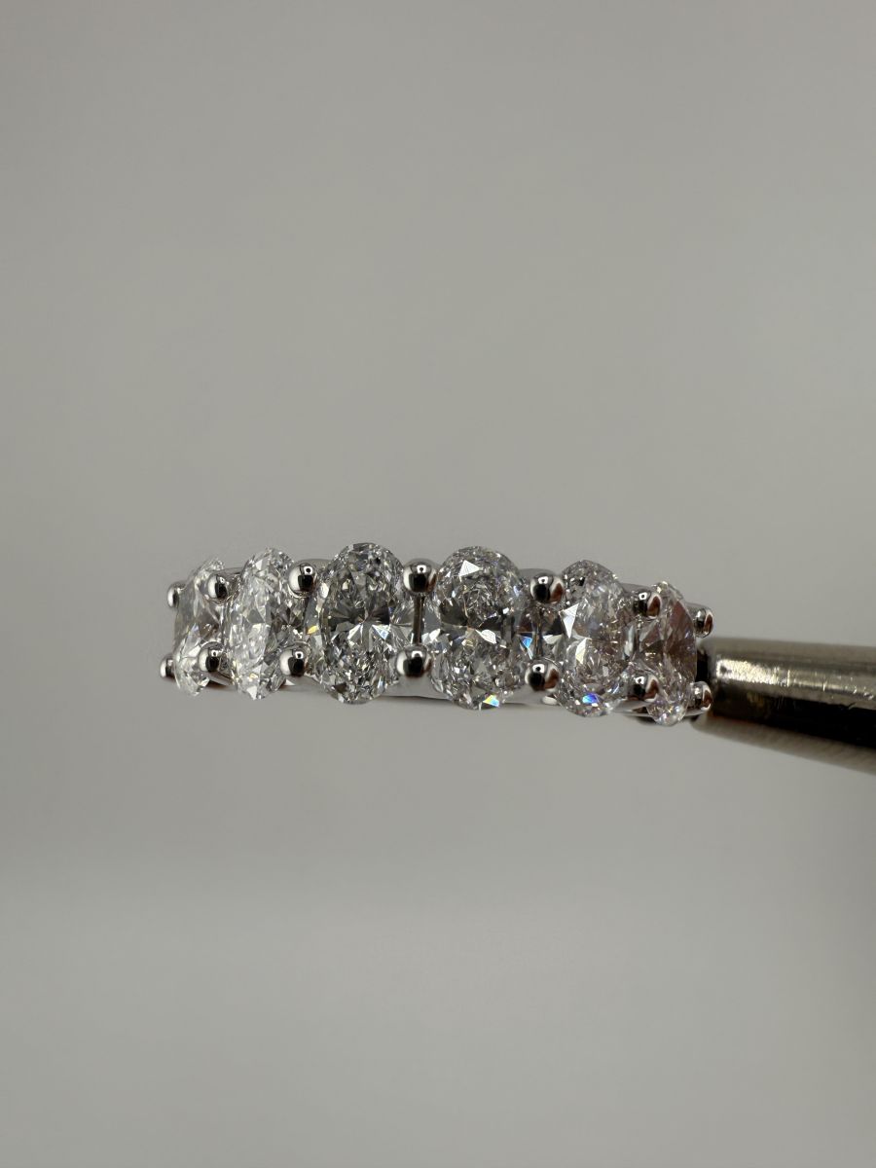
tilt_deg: -34.6
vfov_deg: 71.6
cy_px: 584
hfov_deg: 56.8
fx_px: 810
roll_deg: -6.8
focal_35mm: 24
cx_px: 438
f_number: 2.2
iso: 40
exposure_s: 1/2132
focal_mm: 2.22
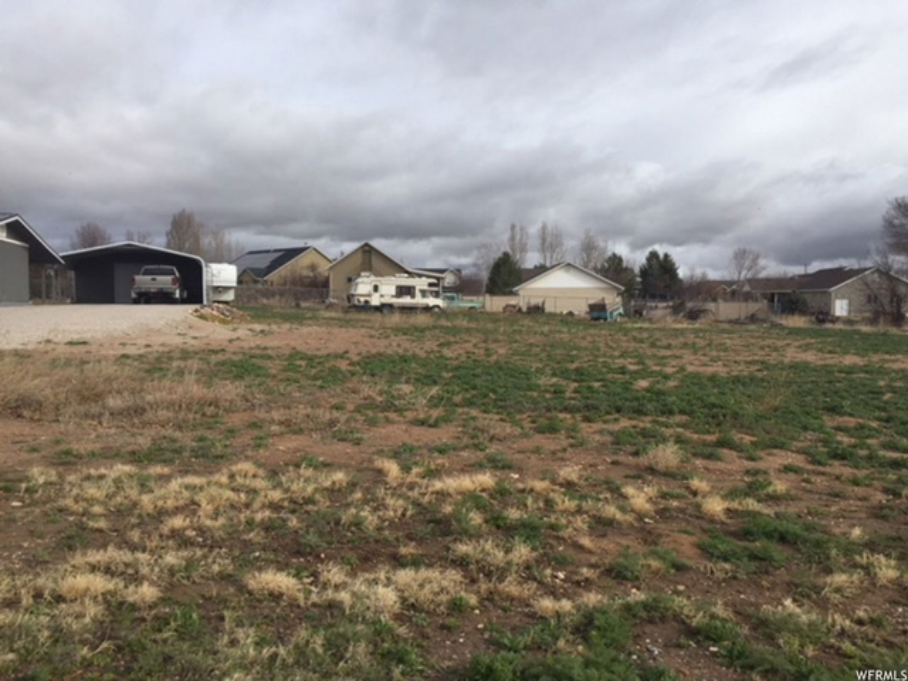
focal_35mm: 29
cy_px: 340
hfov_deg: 61.7
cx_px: 454
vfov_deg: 48.2
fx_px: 761
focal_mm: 4.15
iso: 32
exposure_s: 1/2198
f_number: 2.2
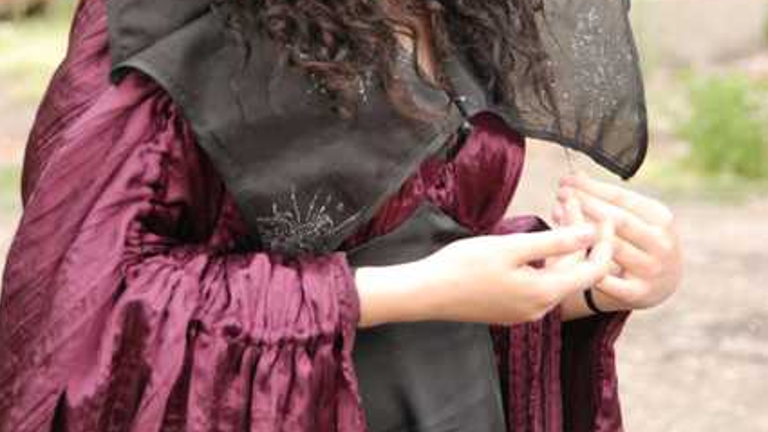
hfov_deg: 9.9
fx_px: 4439
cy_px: 90
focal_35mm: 218
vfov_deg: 5.6
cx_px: 384
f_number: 5.6
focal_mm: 92
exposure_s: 1/125
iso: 400
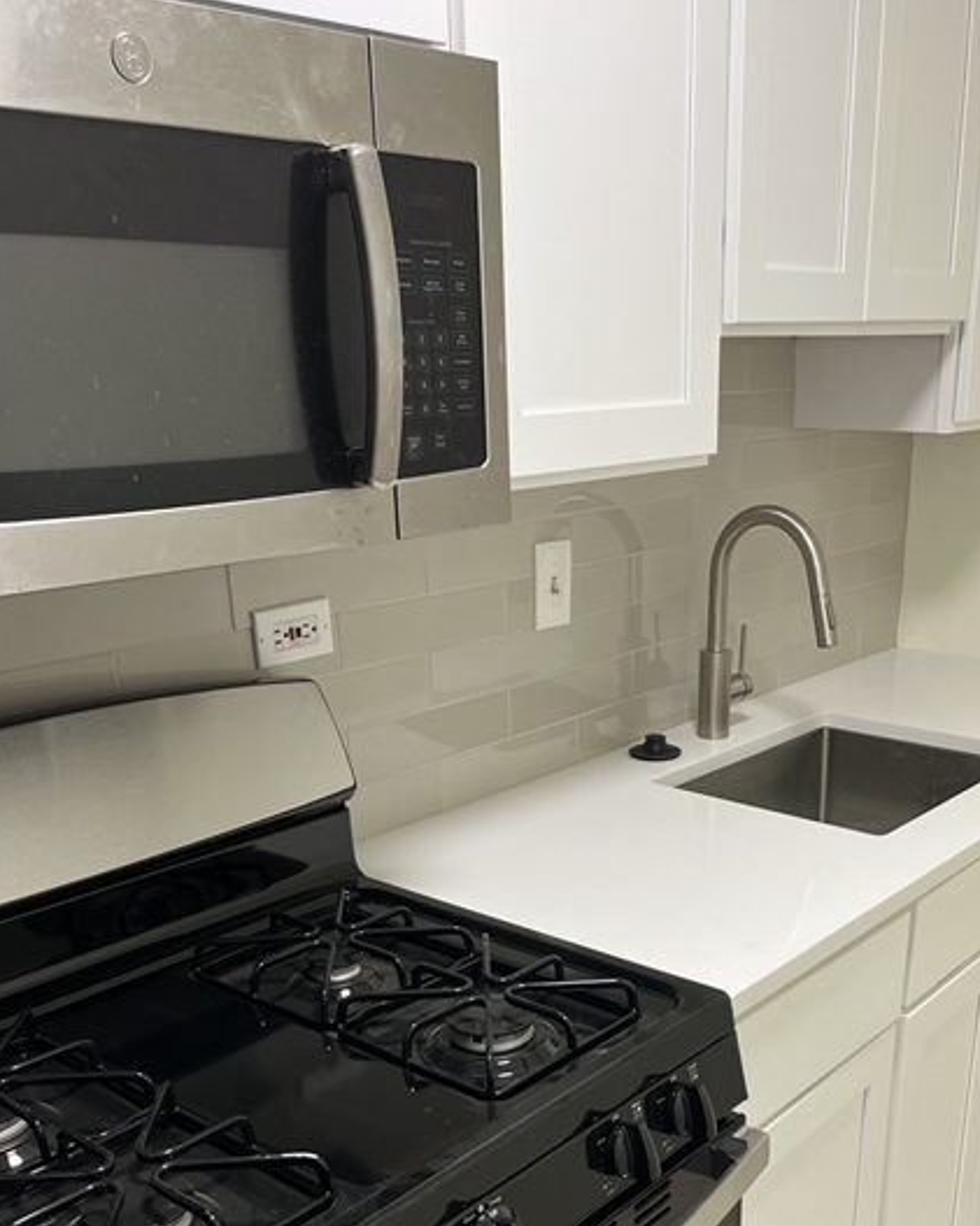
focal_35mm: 37
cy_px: 856
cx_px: 610
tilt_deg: -20.5
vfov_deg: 48.0
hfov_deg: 39.8
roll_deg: +1.3
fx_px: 1343
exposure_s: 1/60
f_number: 1.6
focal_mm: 5.1
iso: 80
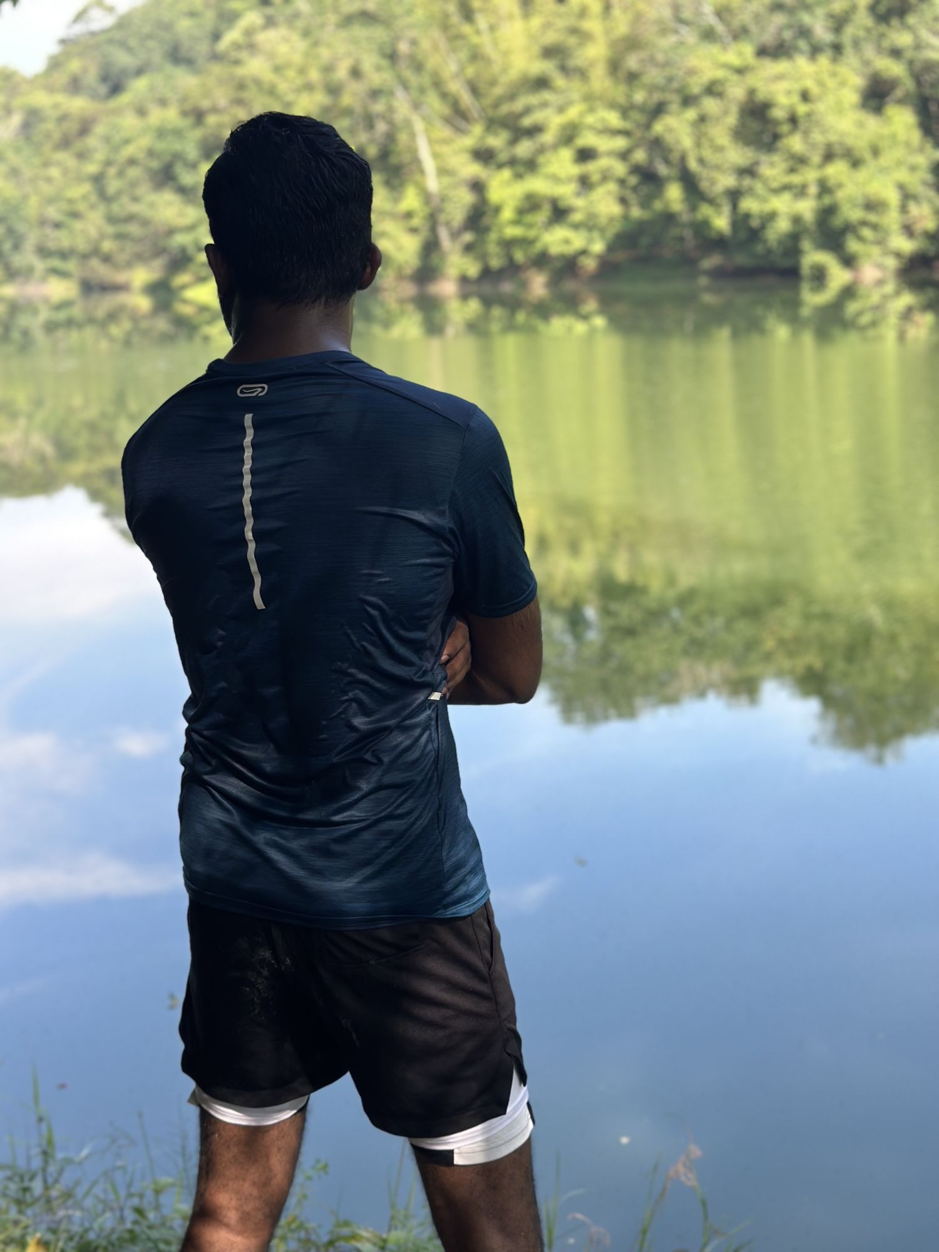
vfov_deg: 39.7
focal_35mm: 48
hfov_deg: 30.3
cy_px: 626
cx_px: 470
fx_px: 1736
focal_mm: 6.86
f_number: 1.78
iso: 80
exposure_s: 1/751
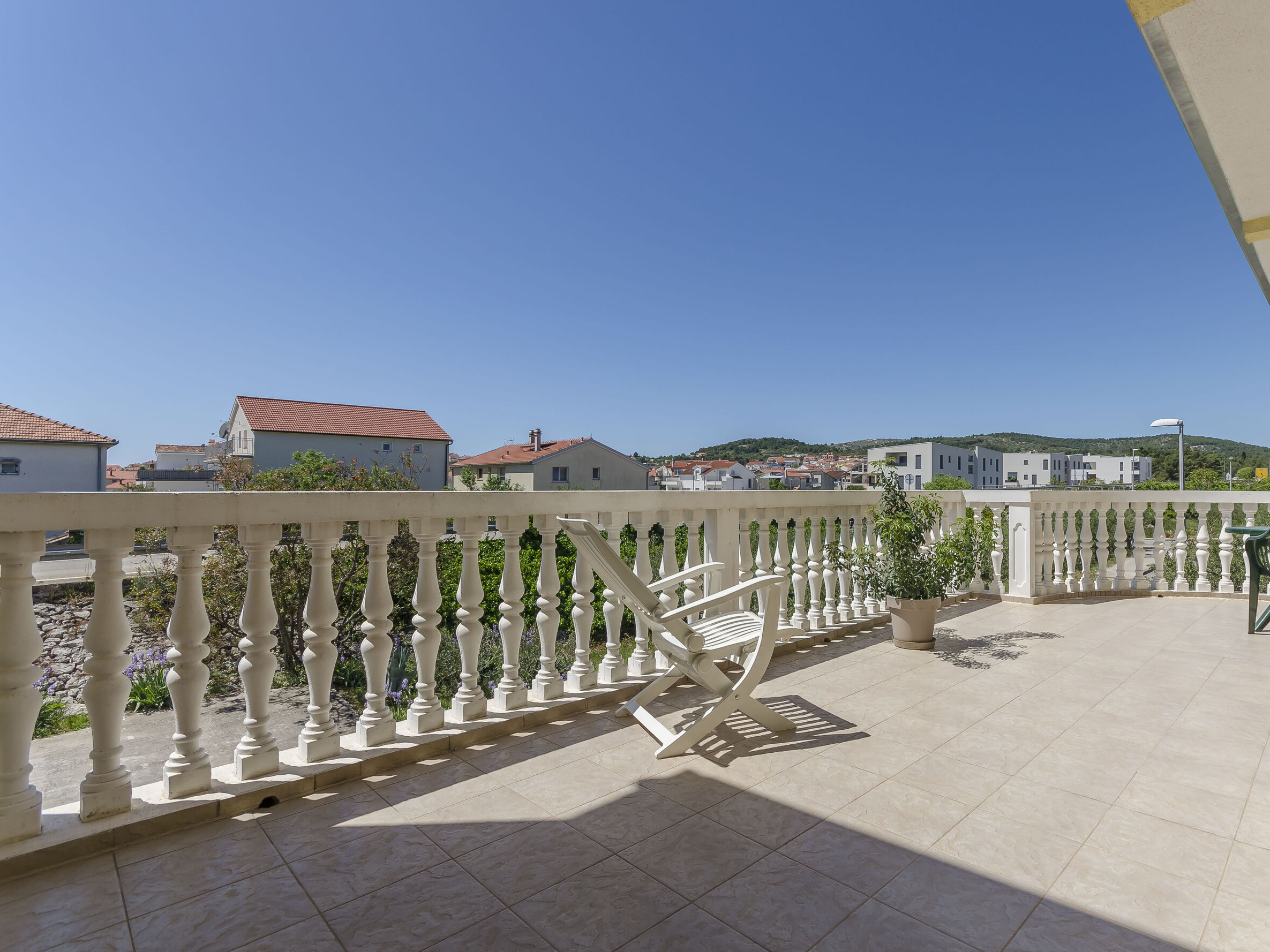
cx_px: 743
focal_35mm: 17
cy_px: 476
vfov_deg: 74.7
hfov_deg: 90.2
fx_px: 624
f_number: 8
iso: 100
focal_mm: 10
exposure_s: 1/500
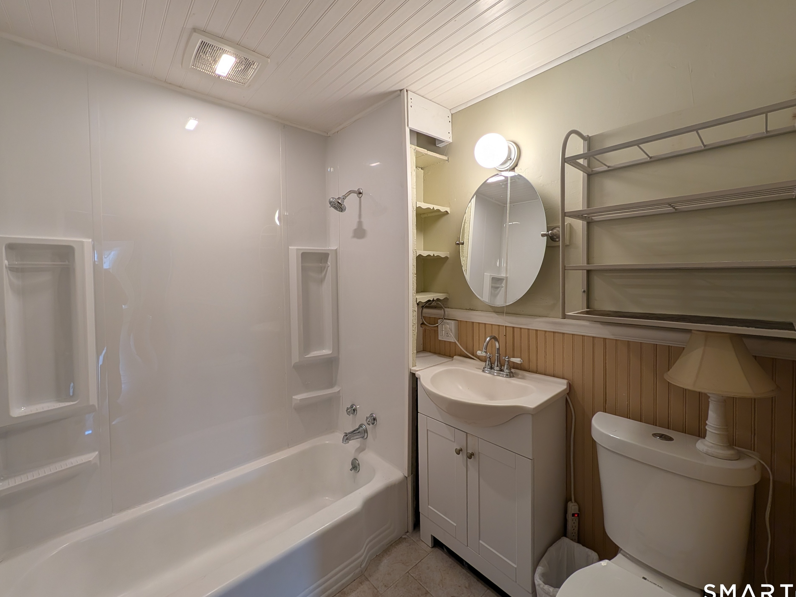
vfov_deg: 89.8
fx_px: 299
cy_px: 283
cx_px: 402
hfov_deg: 106.2
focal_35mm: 13
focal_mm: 2.02
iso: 49
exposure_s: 1/120
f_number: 1.7
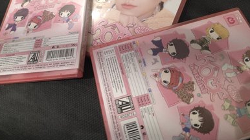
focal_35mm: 26
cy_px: 46
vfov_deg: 43.7
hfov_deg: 71.9
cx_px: 123
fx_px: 172
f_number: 1.4
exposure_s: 1/350
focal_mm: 6.5
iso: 1000
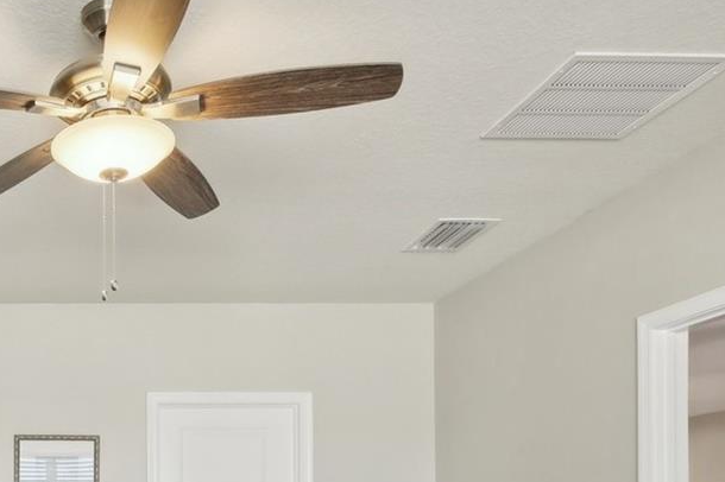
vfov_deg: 29.0
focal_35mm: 42
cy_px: 525
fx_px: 845
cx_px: 50
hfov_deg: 42.0
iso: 400
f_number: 8
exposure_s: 1/25
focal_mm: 16
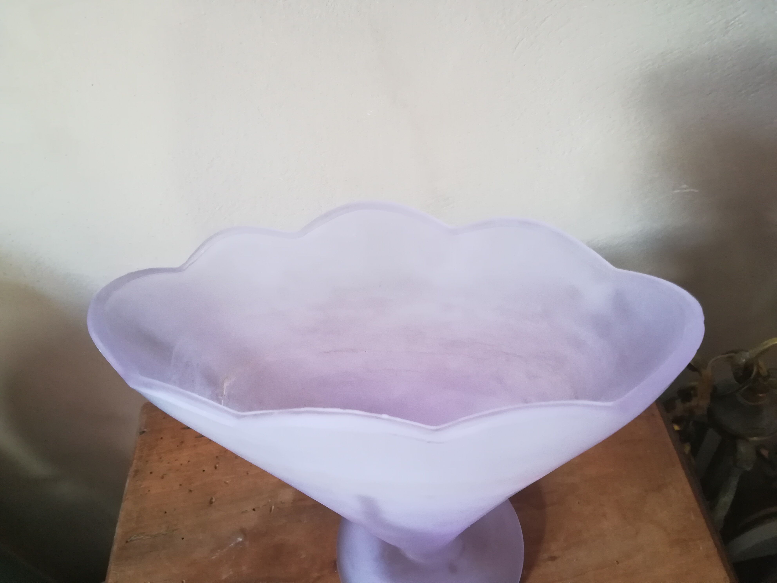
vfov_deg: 53.1
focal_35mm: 26
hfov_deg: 67.3
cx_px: 388
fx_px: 584
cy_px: 292
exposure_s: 1/33.3
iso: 320
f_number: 2.2
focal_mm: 3.83
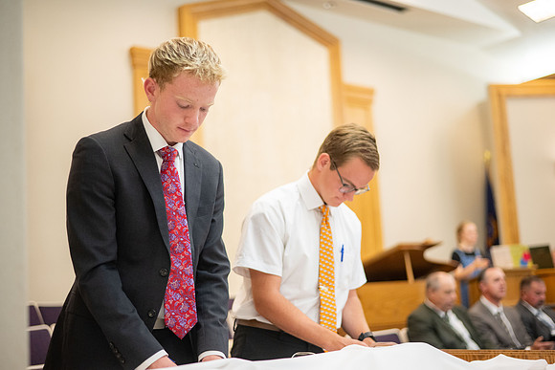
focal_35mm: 50
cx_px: 278
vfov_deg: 27.0
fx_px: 771
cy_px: 185
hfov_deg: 39.6
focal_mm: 50
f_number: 1.8
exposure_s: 1/400
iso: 1600
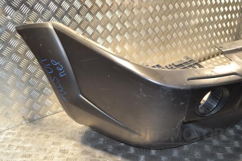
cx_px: 121
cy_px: 80
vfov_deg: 34.2
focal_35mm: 39
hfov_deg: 49.6
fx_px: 262
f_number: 4.2
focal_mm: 26
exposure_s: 1/60
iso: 560
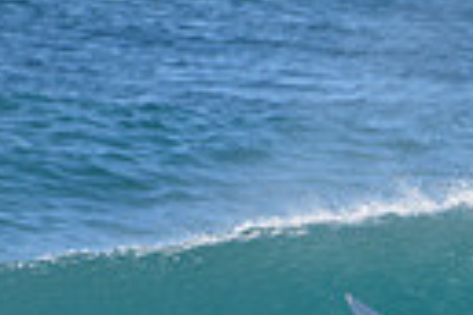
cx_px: 544
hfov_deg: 0.7
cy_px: 325
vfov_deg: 0.5
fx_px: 36195
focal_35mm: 2755
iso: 360
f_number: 5.6
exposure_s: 1/2000
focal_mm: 500
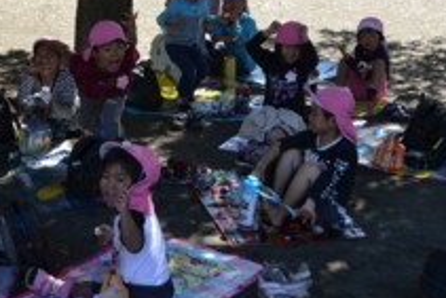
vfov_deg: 18.2
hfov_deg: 26.9
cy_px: 48
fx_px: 917
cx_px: 101
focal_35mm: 74
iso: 125
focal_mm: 26
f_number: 5.6
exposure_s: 1/125
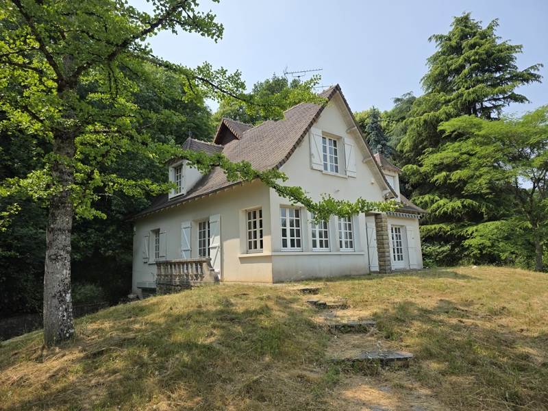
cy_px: 206
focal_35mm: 23
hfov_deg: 73.9
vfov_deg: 58.9
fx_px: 364
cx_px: 274
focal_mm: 6.3
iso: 80
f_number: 1.7
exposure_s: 1/4434
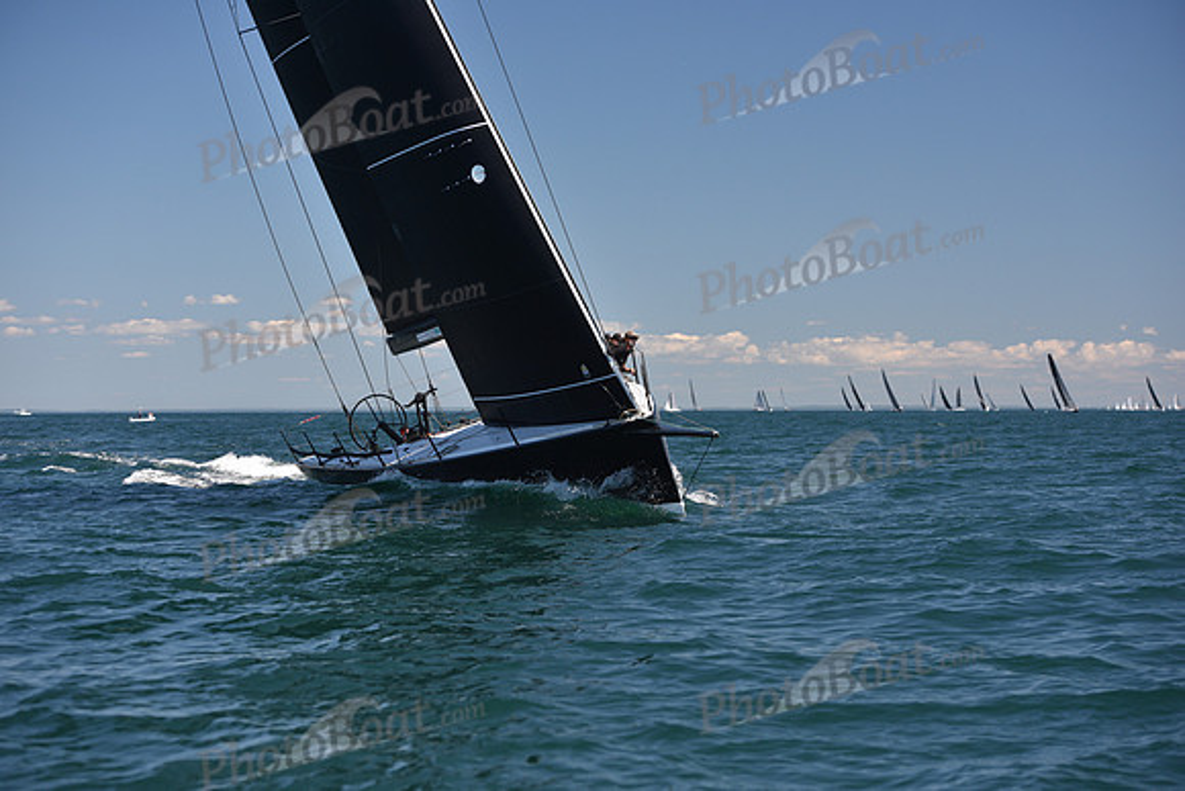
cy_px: 396
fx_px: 2963
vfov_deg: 15.2
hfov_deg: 22.6
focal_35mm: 90
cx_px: 592
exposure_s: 1/800
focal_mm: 90
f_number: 4.5
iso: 250
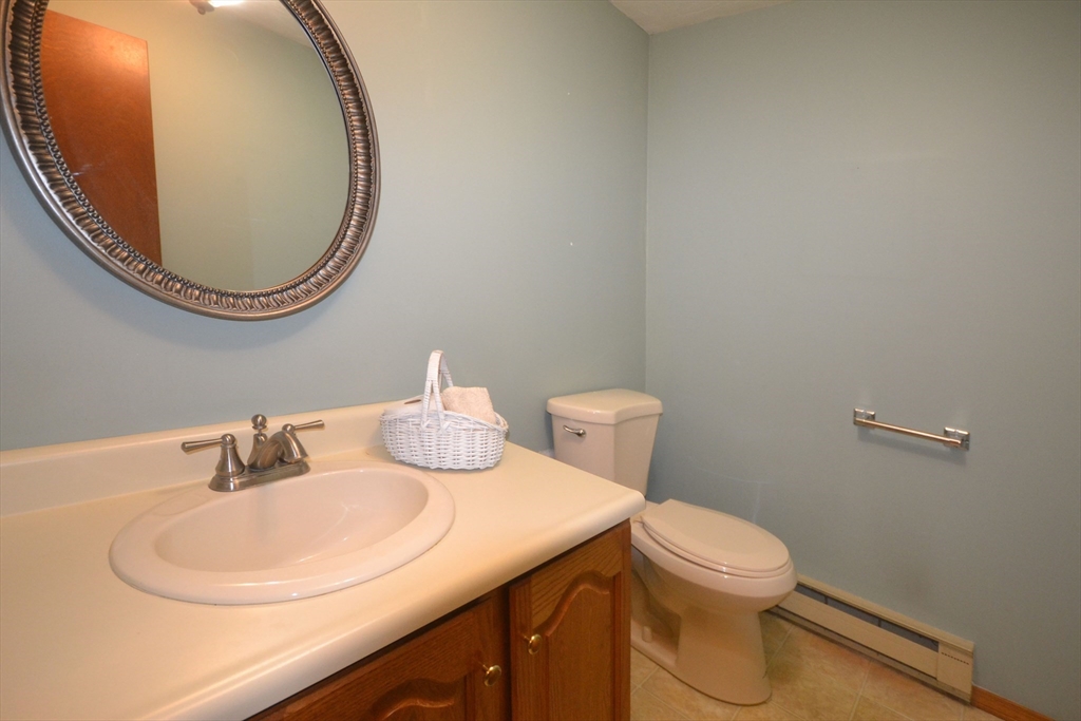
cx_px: 540
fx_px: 450
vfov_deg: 77.3
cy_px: 360
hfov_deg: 100.4
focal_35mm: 15
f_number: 4
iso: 1250
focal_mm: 10
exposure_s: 1/60
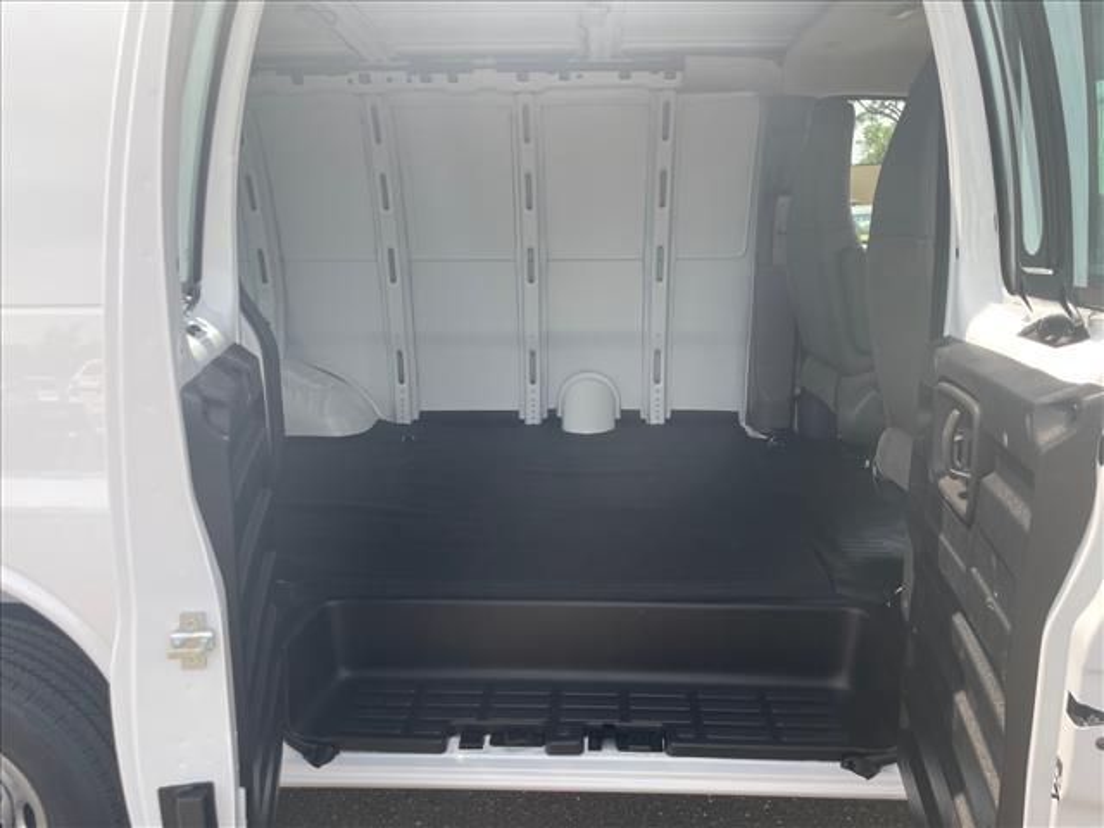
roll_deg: +2.7
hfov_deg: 67.3
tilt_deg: -10.5
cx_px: 552
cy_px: 414
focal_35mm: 26
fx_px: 829
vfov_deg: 53.1
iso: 32
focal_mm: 4.2
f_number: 1.6
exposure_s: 1/254
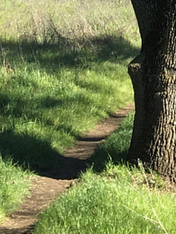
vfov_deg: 10.5
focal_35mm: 162
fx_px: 1097
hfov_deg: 9.1
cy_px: -333
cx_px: 185
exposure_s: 1/549
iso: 25
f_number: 2.2
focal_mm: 4.15
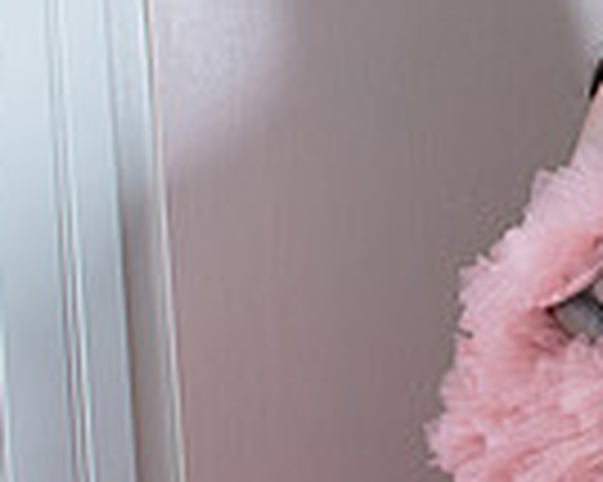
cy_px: 354
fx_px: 2532
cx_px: 1206
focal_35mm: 142
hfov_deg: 12.1
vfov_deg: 10.8
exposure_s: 1/200
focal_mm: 35
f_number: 5.6
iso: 100
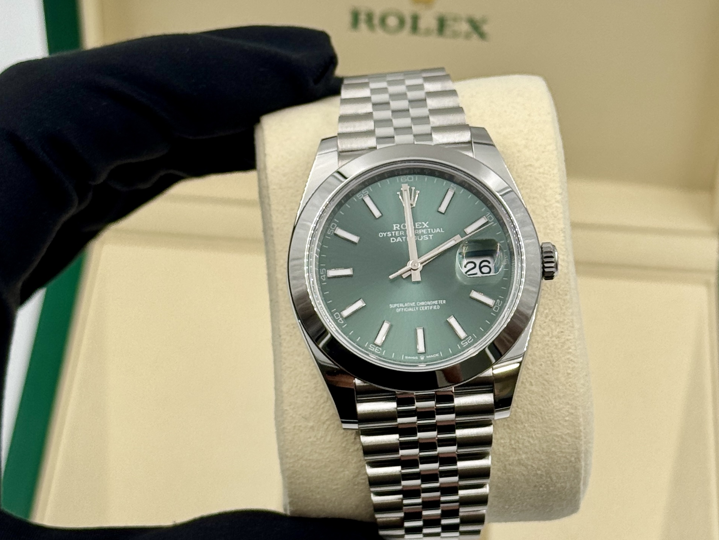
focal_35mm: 56
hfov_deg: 34.3
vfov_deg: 26.1
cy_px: 279
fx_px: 1163
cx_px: 418
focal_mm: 6.76
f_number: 1.78
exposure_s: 1/433
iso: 64
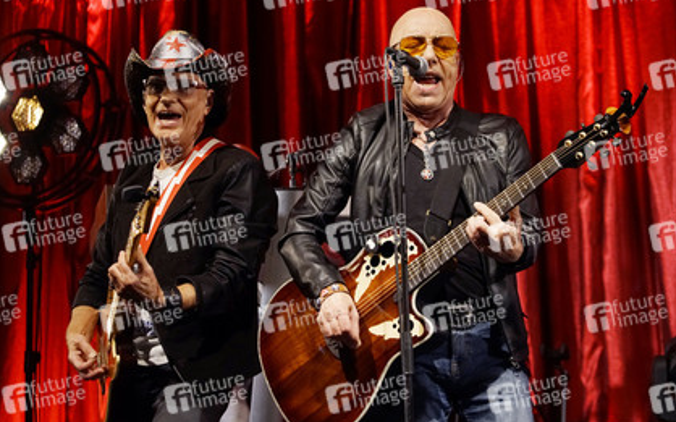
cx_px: 324
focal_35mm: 77
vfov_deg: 16.9
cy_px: 192
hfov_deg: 26.8
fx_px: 1418
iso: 3200
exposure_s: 1/160
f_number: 4.5
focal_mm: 70
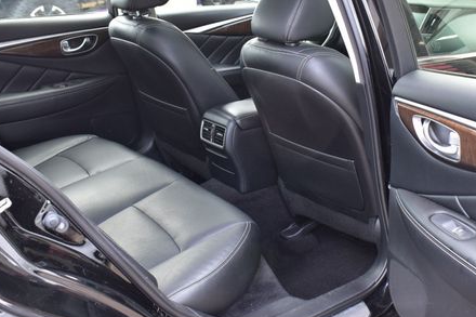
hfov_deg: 40.9
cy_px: 126
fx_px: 634
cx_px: 295
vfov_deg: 28.0
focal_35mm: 48
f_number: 8
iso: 400
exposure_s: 1/50
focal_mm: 22
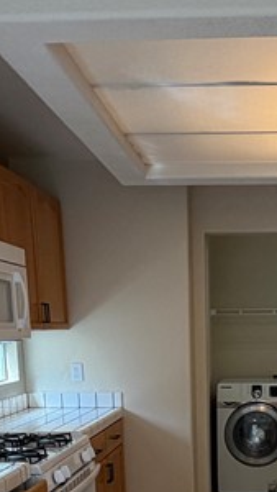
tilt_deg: -13.6
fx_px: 678
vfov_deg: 36.1
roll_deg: +0.4
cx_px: 249
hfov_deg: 22.5
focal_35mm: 52
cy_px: 485
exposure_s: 1/122
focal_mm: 2.22
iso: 50
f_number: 2.2
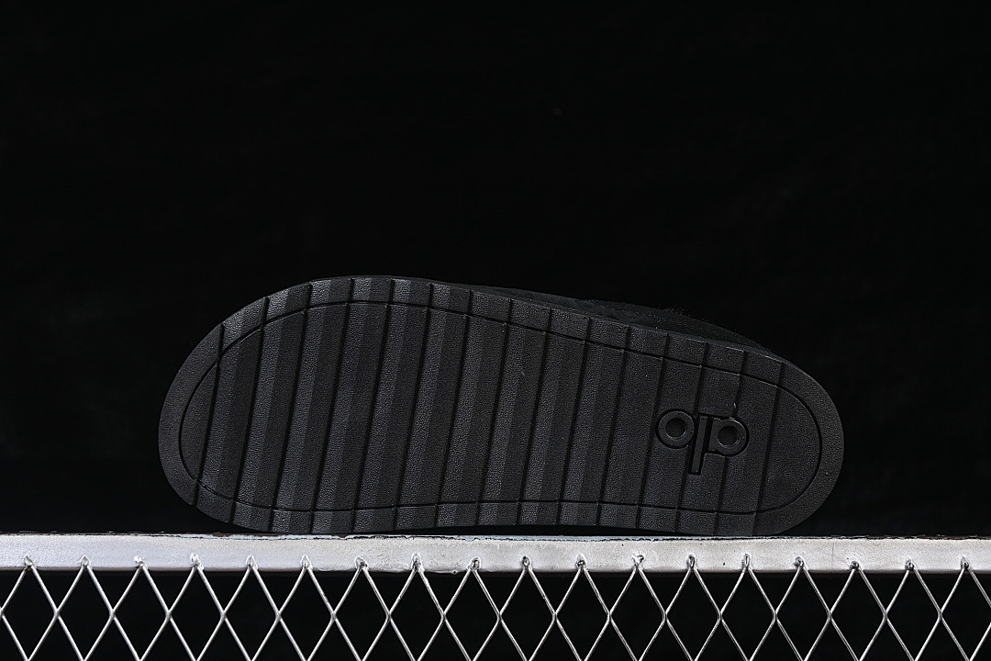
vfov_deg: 18.2
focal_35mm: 75
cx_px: 496
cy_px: 330
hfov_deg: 27.0
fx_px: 2064
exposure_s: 1/60
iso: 160
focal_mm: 50
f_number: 6.3
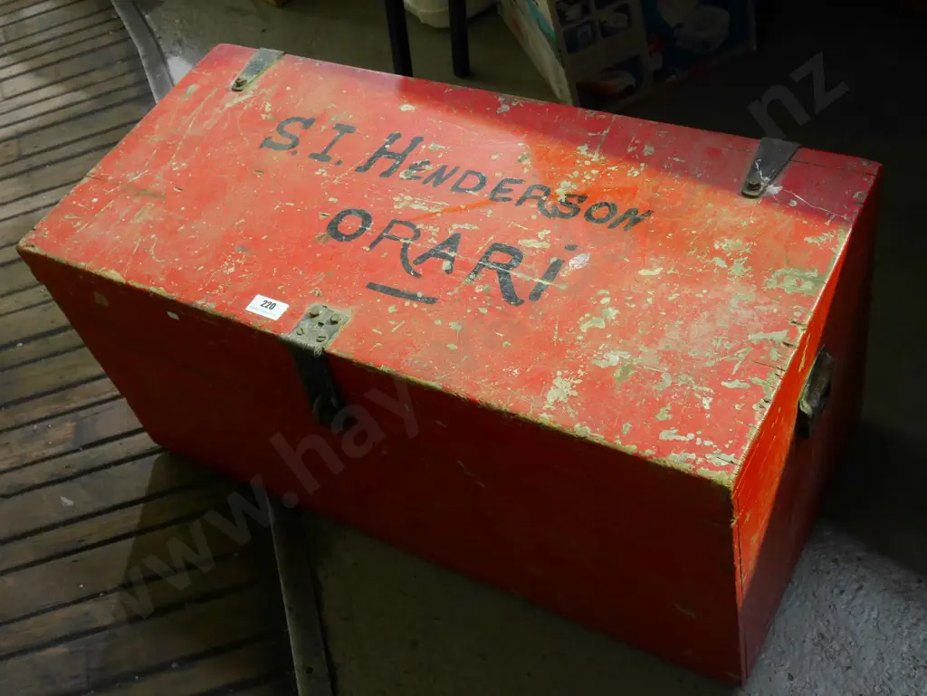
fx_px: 1179
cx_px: 464
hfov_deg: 42.9
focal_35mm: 44
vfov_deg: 32.9
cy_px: 348
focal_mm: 22
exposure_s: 1/13
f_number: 4.8
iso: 3200
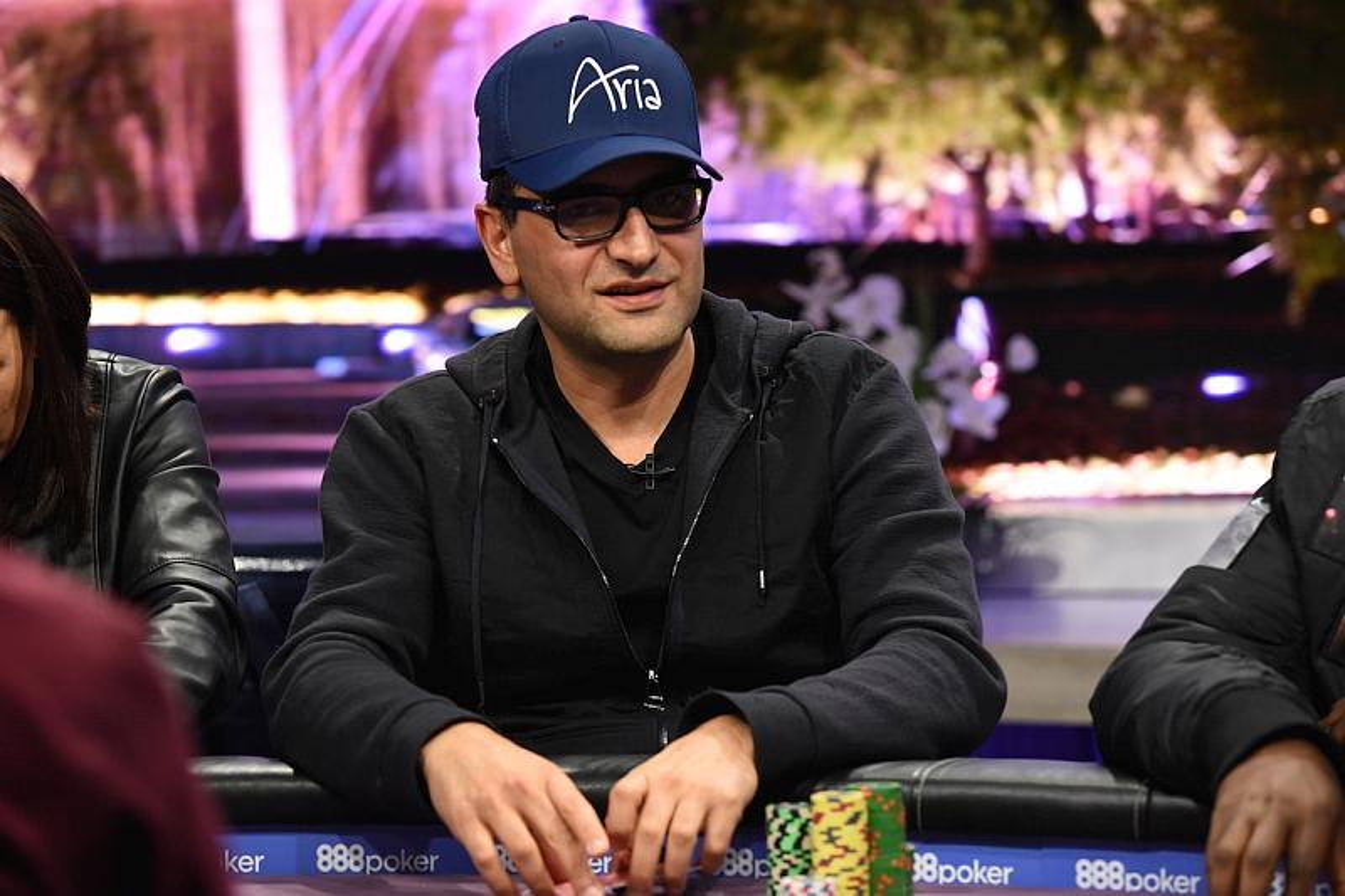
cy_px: 448
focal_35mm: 130
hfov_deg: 15.8
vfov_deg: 10.5
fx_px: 4856
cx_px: 672
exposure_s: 1/320
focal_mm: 130
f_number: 3.5
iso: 4000
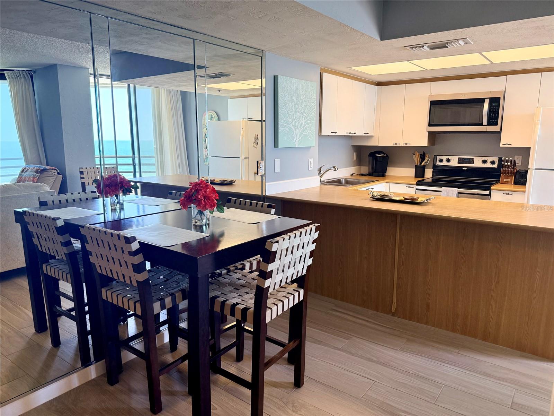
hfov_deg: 71.6
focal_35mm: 24
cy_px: 208
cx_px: 277
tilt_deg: -9.5
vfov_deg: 56.8
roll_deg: -0.5
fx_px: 384
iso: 160
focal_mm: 6.76
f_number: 1.78
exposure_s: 1/240
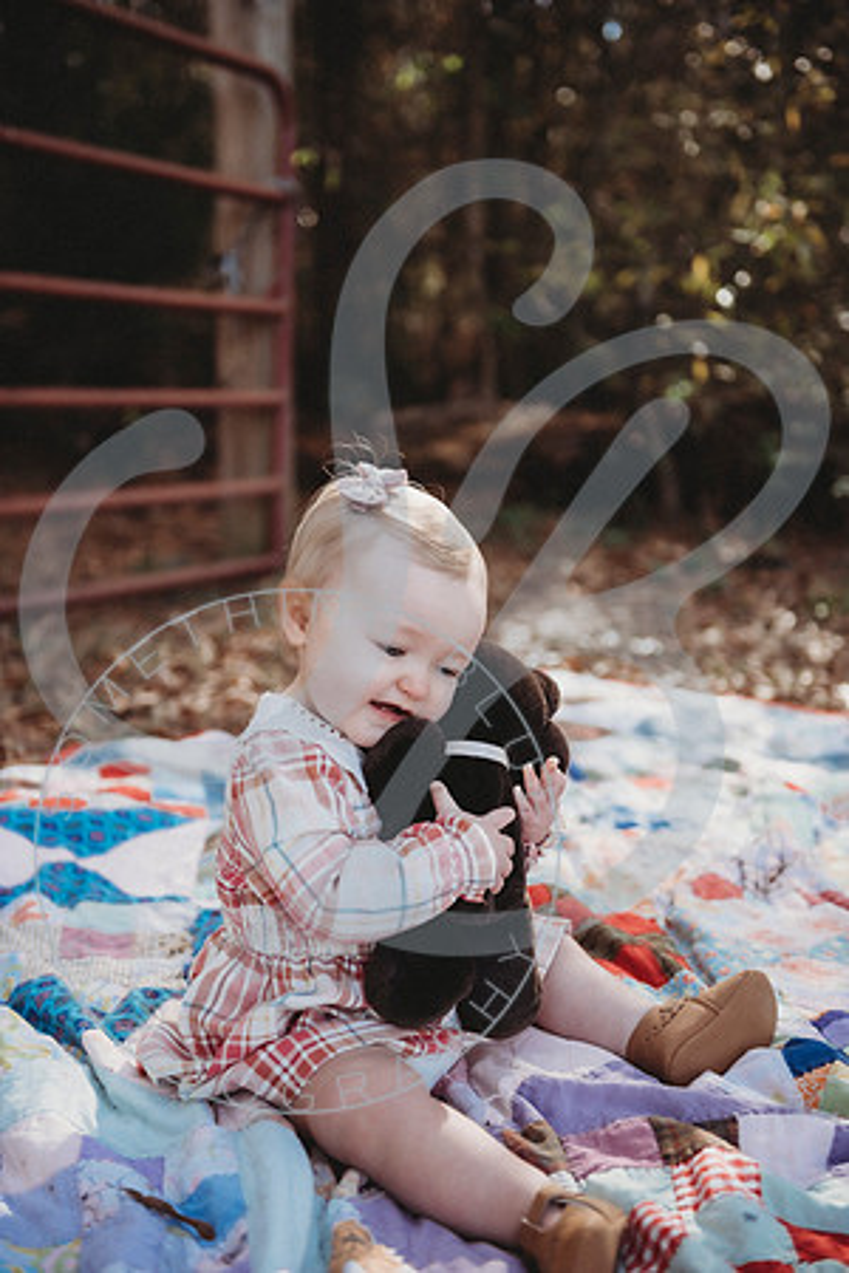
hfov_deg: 28.1
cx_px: 424
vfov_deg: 41.1
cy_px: 636
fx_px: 1698
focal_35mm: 48
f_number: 2.8
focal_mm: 48
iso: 100
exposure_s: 1/250
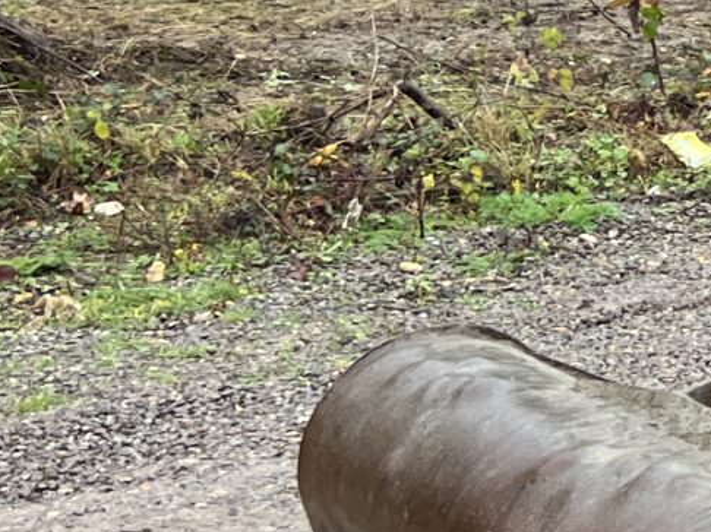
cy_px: -23
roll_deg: +0.8
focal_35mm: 137
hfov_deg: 11.6
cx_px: 1751
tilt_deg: -4.3
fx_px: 2813
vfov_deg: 10.7
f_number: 1.5
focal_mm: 5.7
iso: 50
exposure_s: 1/674
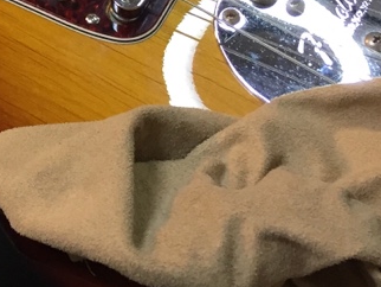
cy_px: -114
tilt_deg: -48.6
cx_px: -169
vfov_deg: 12.2
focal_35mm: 117
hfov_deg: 15.6
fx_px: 1289
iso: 40
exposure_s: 1/30
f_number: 2.2
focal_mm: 4.15
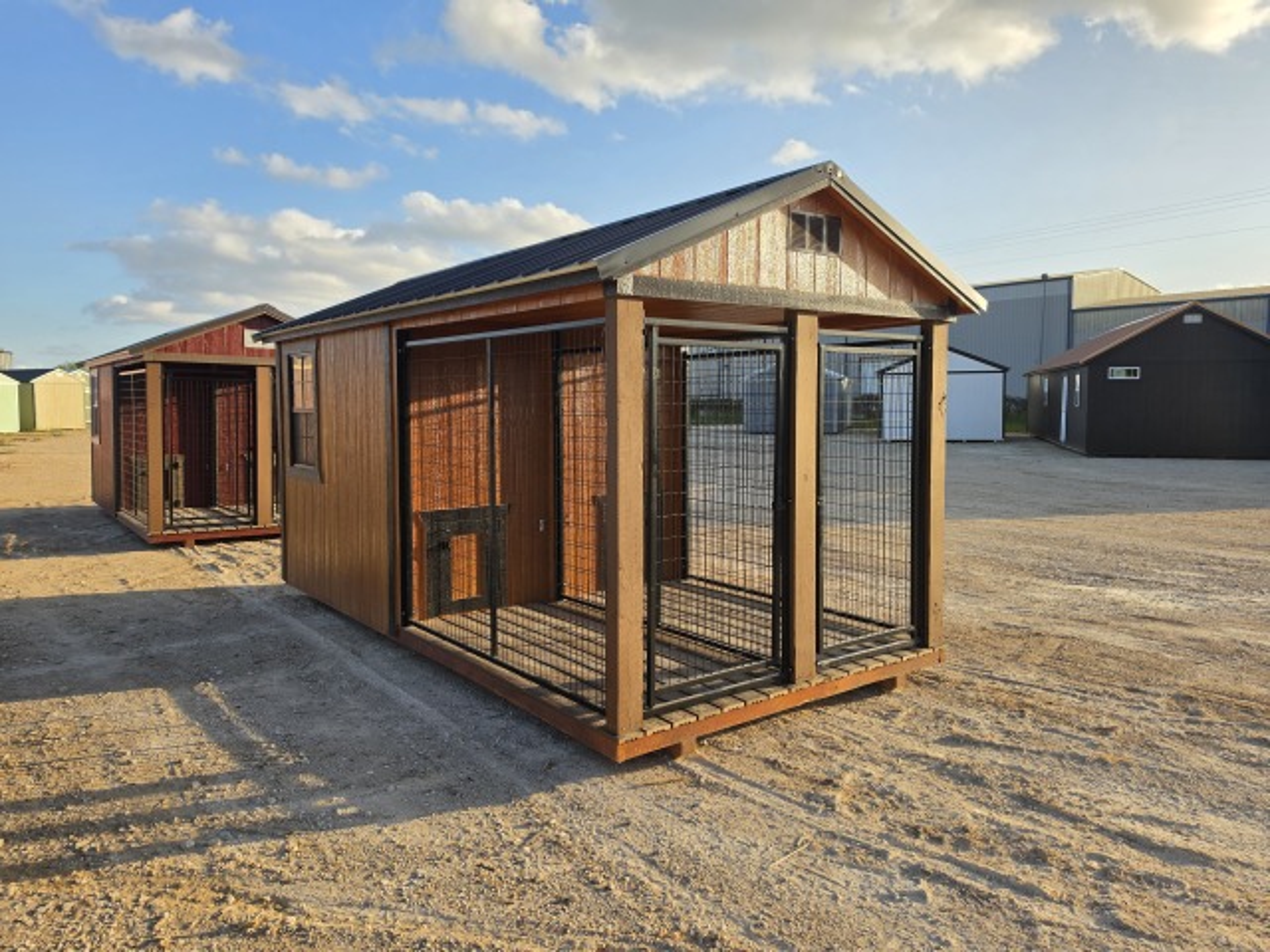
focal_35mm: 23
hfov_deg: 73.9
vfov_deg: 58.9
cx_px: 635
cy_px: 476
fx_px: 844
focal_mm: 6.5
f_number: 1.4
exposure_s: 1/4538
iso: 64
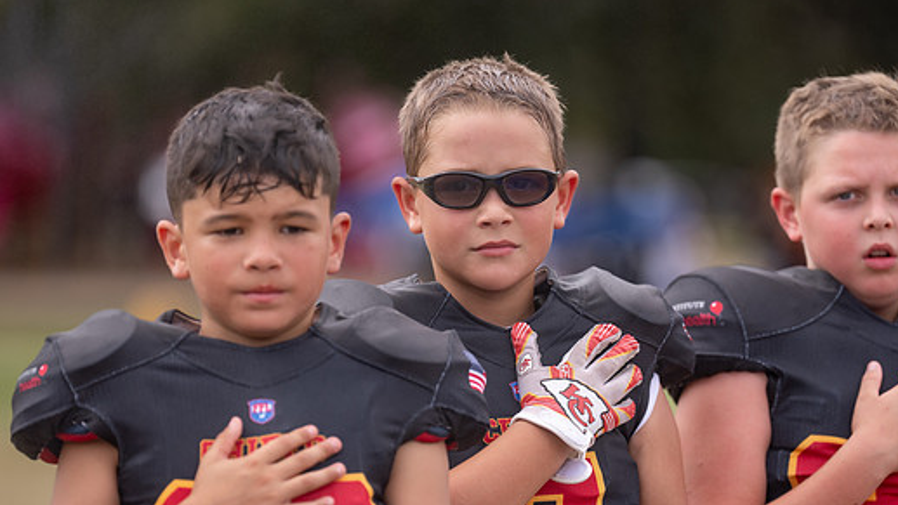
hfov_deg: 8.4
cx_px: 476
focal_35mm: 256
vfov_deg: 4.7
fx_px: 6097
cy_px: 311
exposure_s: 1/1000
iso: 100
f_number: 2.8
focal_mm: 200
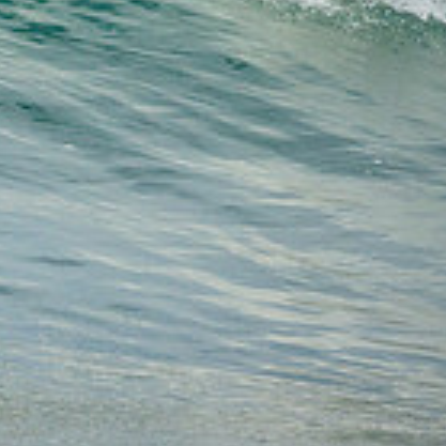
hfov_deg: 0.8
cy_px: -79
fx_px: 30568
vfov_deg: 0.8
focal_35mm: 2097
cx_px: -417
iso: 1000
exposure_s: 1/2500
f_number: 11
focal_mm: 590
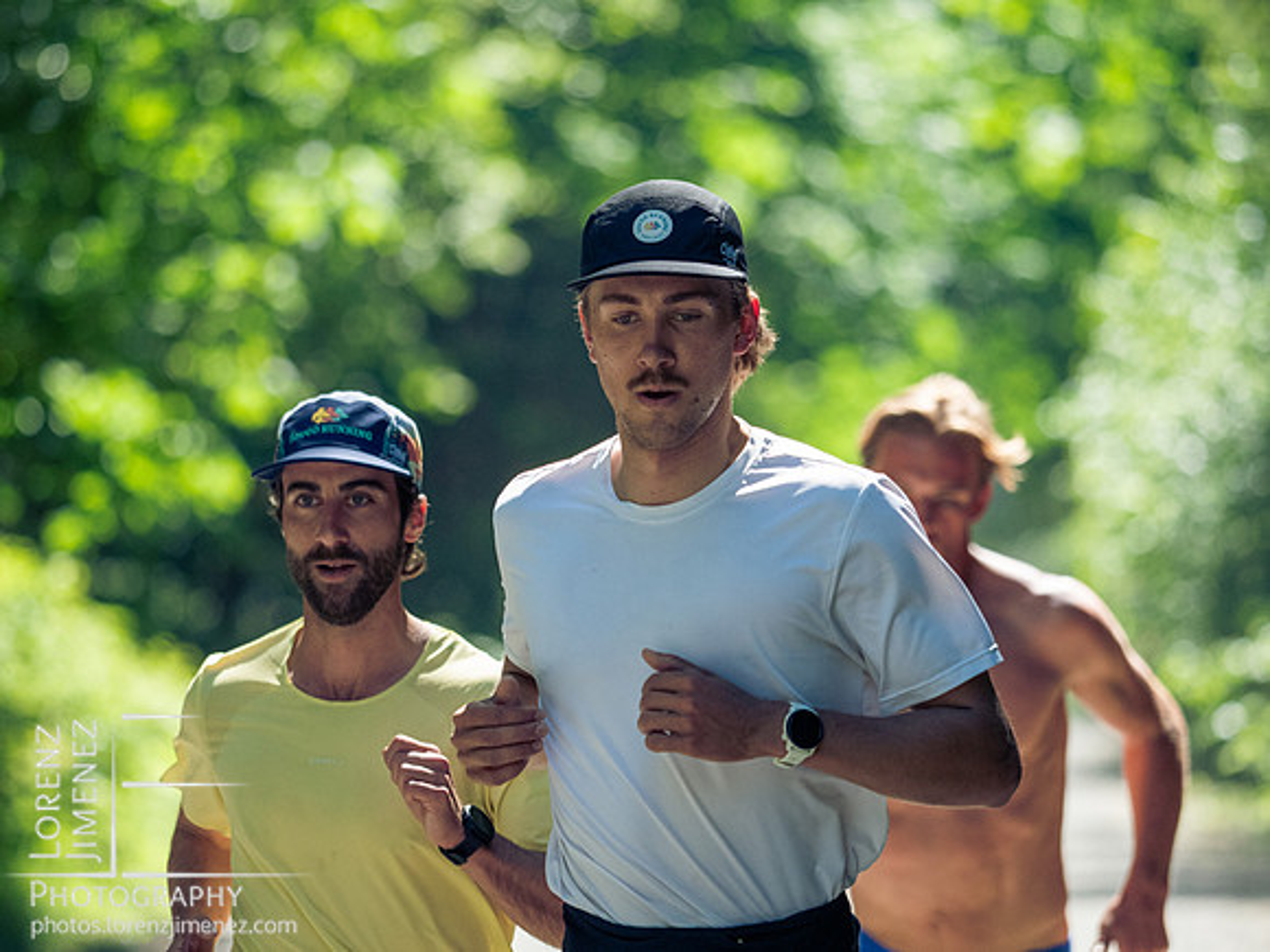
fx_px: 11006
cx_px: 635
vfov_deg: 5.0
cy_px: 476
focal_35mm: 300
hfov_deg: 6.6
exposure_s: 1/2500
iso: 1250
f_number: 2.8
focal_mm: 150
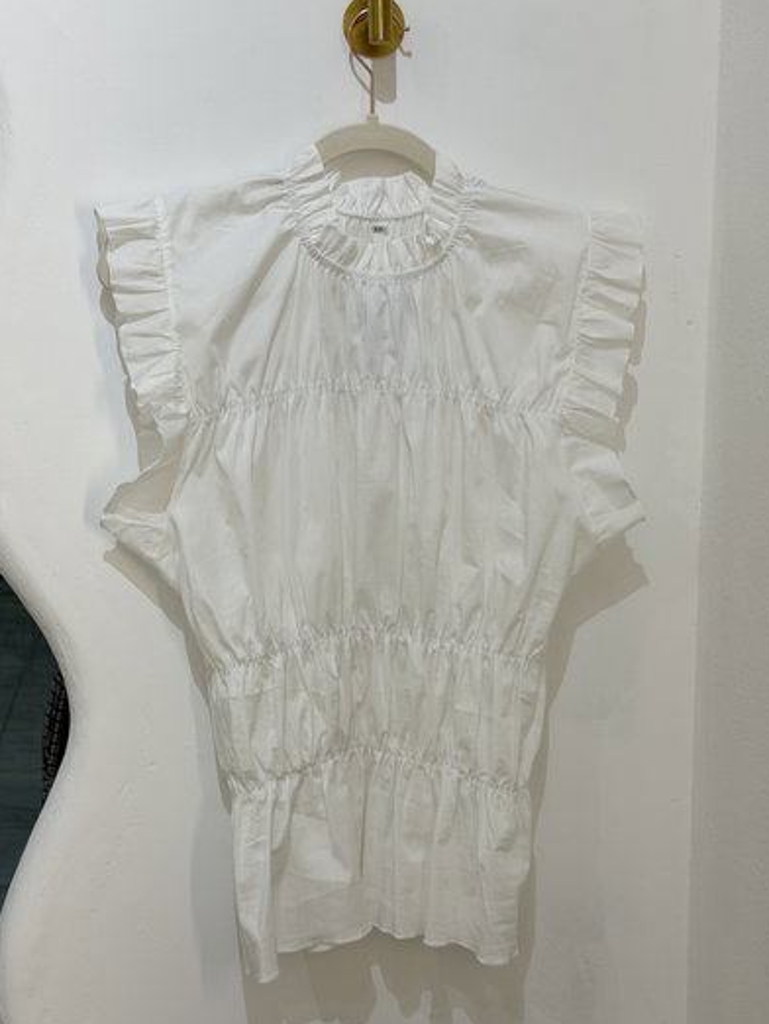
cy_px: 519
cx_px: 388
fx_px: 1450
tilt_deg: -8.5
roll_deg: -0.4
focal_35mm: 49
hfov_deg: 29.7
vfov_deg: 38.9
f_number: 1.78
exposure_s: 1/121
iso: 64
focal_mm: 6.76
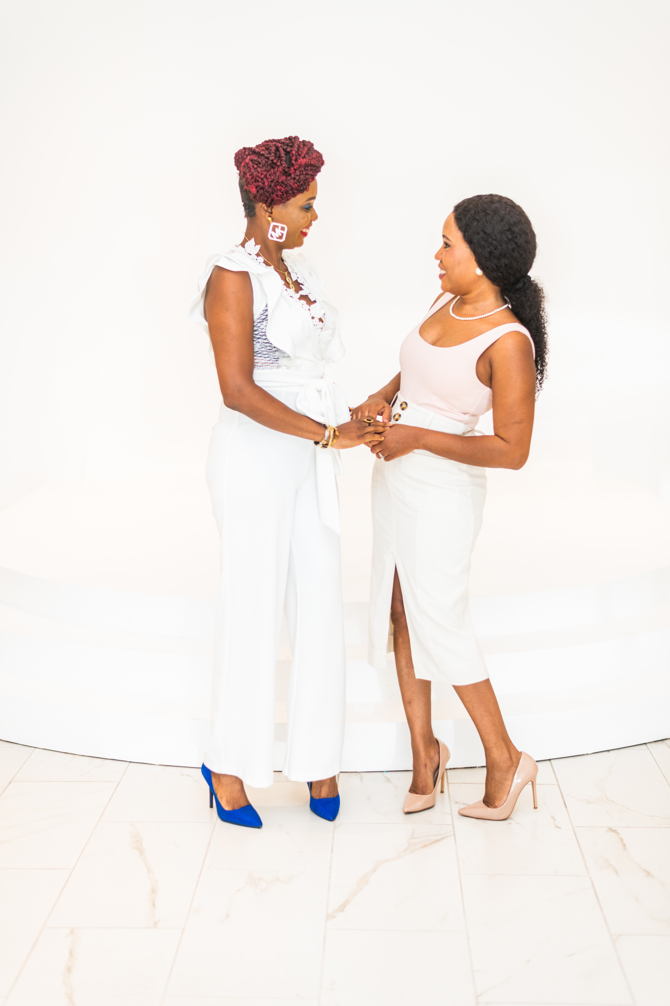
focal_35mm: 50
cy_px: 503
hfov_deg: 27.0
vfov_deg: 39.6
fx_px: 1396
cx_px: 335
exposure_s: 1/160
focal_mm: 50
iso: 80
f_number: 1.8
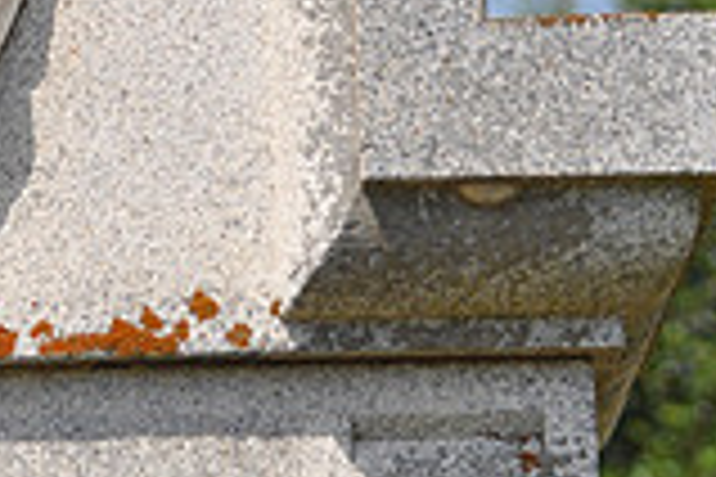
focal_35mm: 448
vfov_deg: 3.1
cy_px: -277
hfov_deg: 4.6
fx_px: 8910
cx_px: -180
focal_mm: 82
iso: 200
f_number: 6.3
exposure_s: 1/640
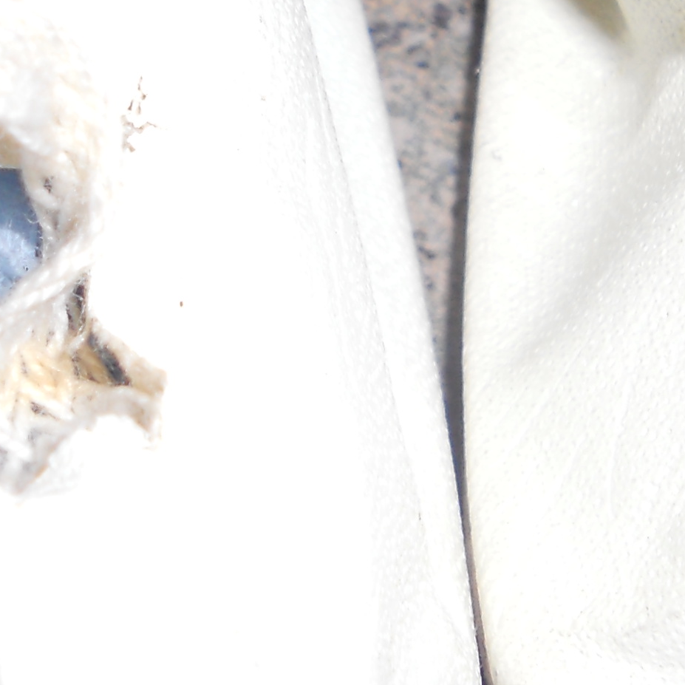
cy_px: 181
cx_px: 202
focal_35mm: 122
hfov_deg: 14.3
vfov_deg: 14.2
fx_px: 2731
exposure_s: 1/25
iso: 80
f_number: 8.8
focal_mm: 5.8
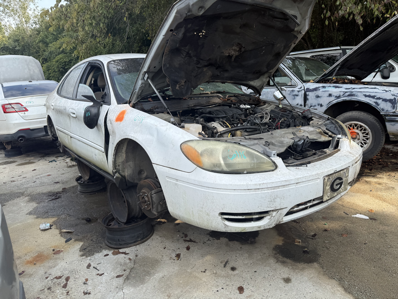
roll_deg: -0.7
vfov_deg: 56.8
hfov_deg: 71.6
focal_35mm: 24
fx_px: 276
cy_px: 150
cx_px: 199
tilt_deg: -6.8
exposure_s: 1/1493
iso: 80
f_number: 1.78
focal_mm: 6.76
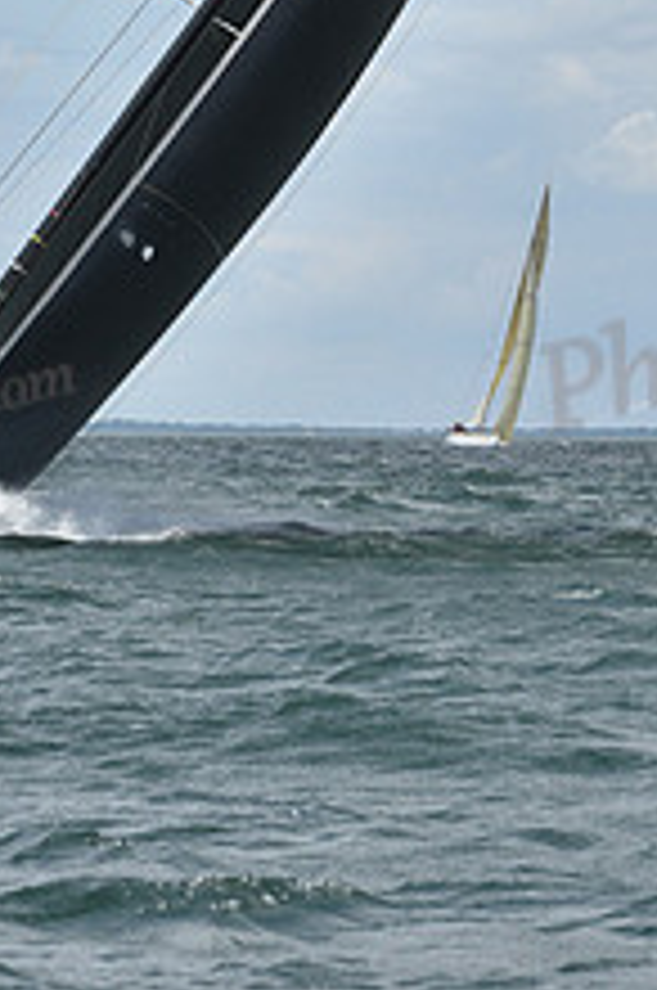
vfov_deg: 8.1
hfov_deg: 5.5
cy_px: -310
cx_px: 308
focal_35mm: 251
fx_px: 6892
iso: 250
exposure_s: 1/1250
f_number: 8
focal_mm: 95
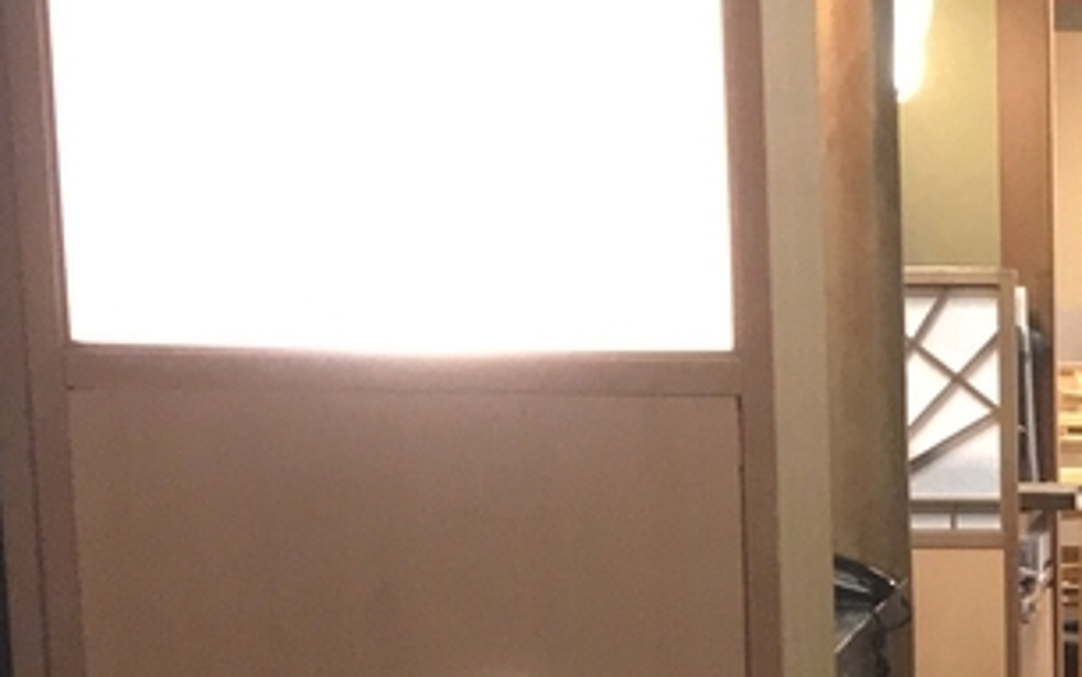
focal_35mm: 121
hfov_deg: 16.2
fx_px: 3570
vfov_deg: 10.7
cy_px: 815
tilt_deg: -10.3
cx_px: 1469
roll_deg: -0.7
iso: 200
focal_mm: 4.15
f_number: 2.2
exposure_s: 1/17
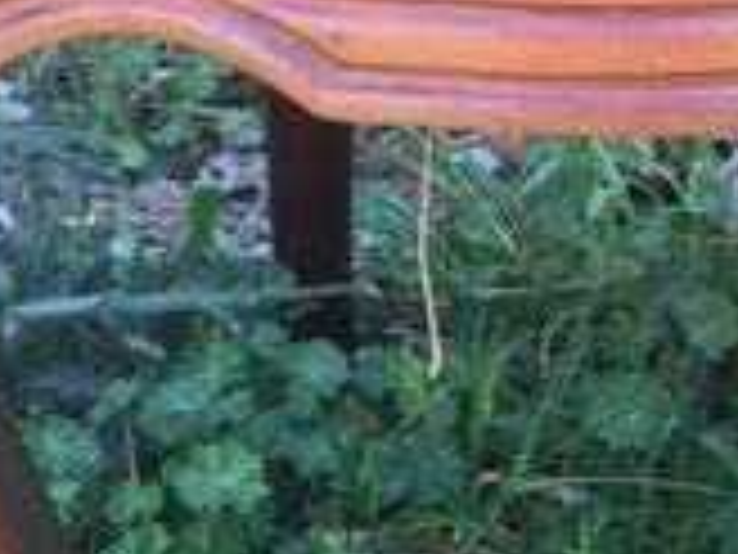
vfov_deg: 13.1
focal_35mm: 113
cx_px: 814
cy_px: 126
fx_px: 2409
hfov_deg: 16.9
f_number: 2.2
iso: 40
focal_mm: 4.15
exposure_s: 1/100
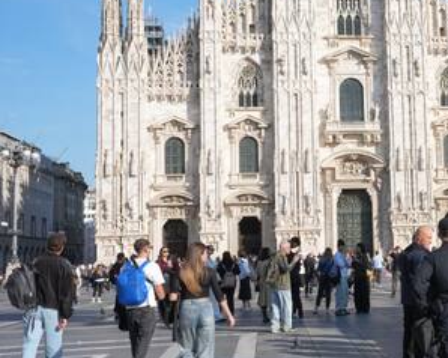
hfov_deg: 27.8
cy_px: 162
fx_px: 848
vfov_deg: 23.8
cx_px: 453
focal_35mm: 64
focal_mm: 29
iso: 800
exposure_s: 1/1600
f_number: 8
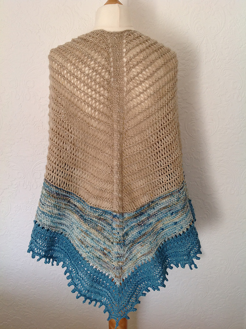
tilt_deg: -11.1
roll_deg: +0.9
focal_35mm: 35
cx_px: 123
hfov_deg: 40.6
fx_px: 333
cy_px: 164
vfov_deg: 52.7
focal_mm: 4.28
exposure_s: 1/30
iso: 50
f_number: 2.4
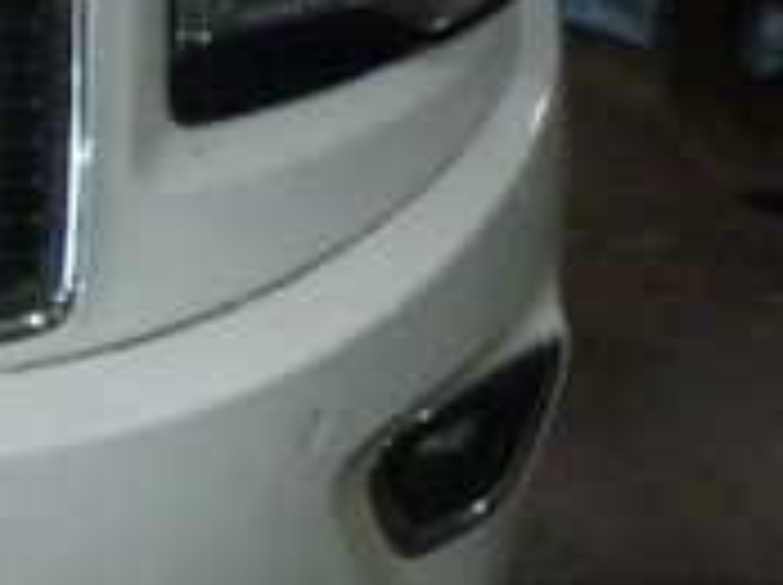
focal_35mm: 115
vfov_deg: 12.7
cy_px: -4
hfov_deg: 14.0
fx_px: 2598
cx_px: -868
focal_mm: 4.5
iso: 400
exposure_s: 1/60
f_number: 2.8
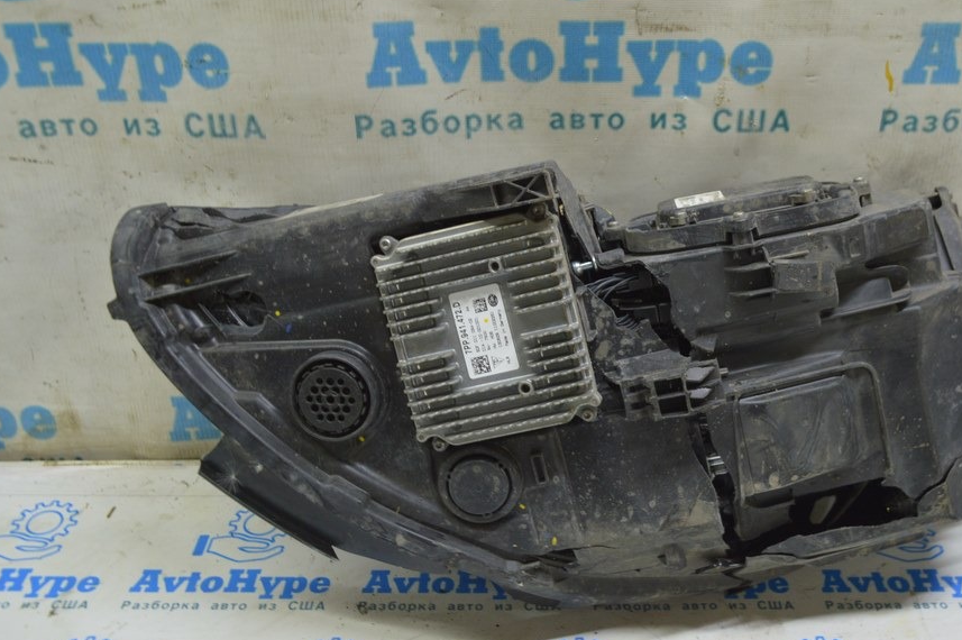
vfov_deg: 31.1
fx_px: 1148
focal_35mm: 43
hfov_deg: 45.3
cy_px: 285
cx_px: 562
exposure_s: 1/20
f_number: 5.6
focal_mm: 24
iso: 400
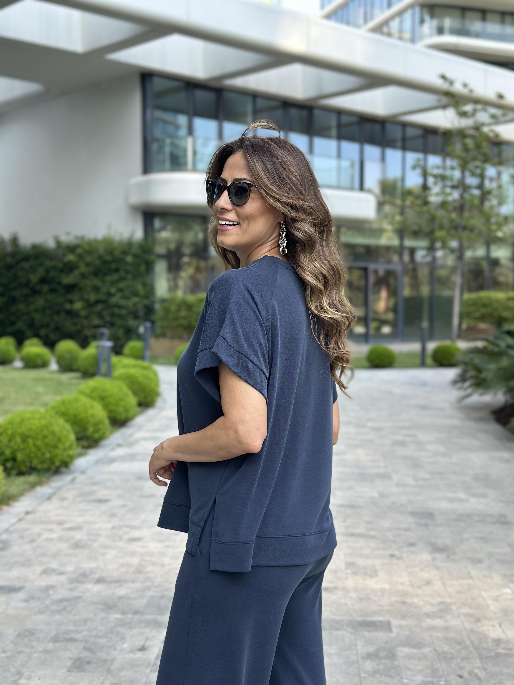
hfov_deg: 30.3
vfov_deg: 39.7
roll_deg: -0.6
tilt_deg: -2.2
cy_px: 342
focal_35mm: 48
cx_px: 257
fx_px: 950
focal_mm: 6.86
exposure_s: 1/511
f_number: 1.78
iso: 80
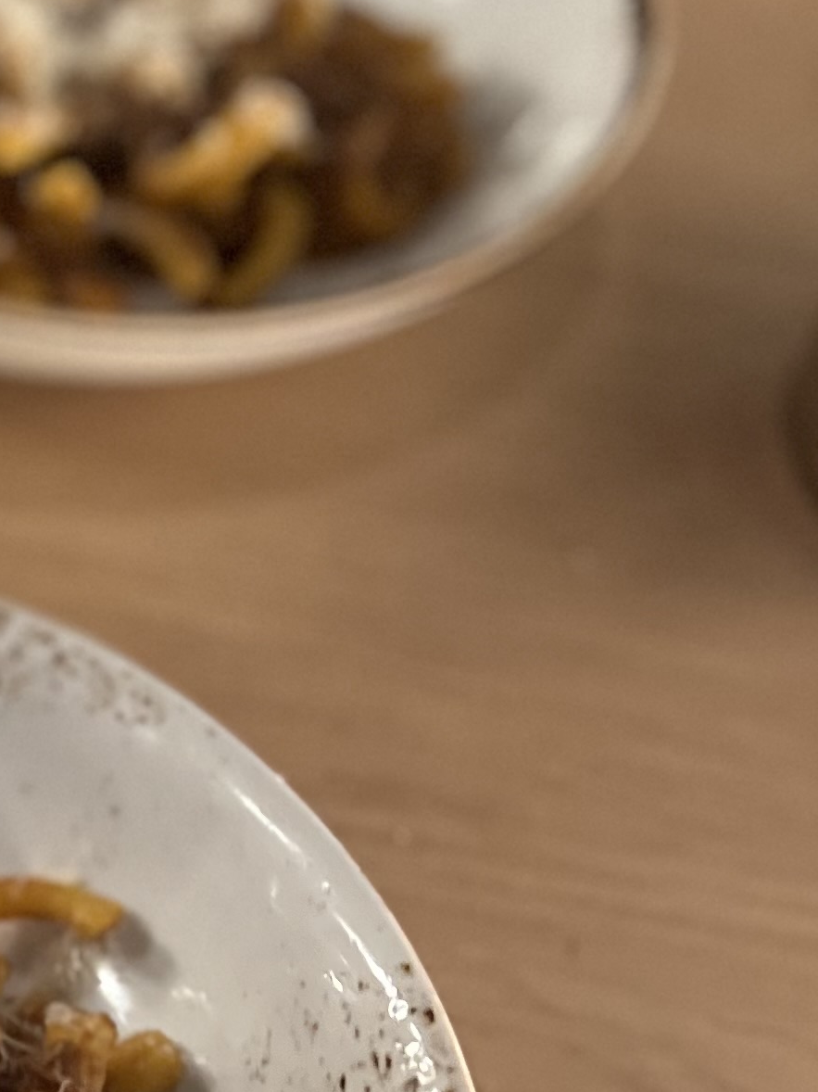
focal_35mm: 89
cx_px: -568
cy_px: 487
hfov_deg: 14.8
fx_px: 2805
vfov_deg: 22.0
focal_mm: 5.7
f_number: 1.5
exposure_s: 1/38
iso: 500
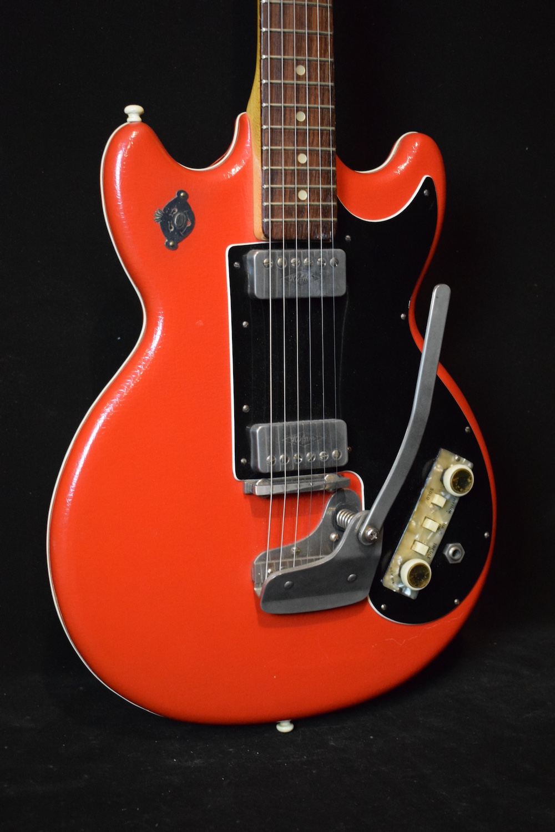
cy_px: 416
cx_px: 278
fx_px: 1214
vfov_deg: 37.9
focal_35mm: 52
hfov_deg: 25.8
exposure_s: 1/60
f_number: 4.5
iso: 4000
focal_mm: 35
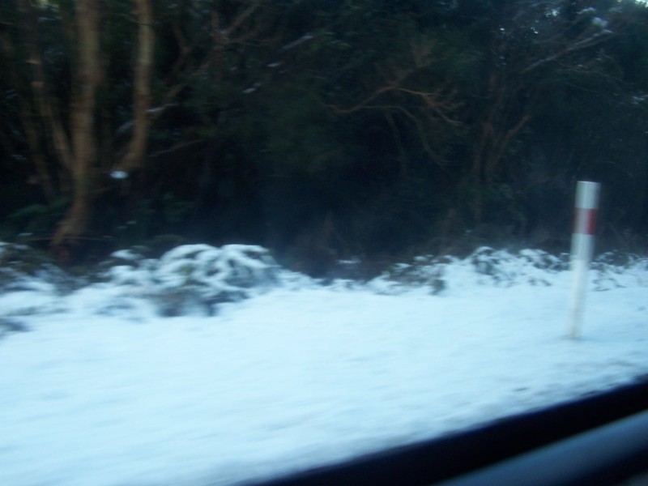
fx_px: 711
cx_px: 324
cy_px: 243
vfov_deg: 37.7
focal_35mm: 38
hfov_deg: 49.0
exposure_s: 1/180
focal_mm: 6.3
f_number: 2.8
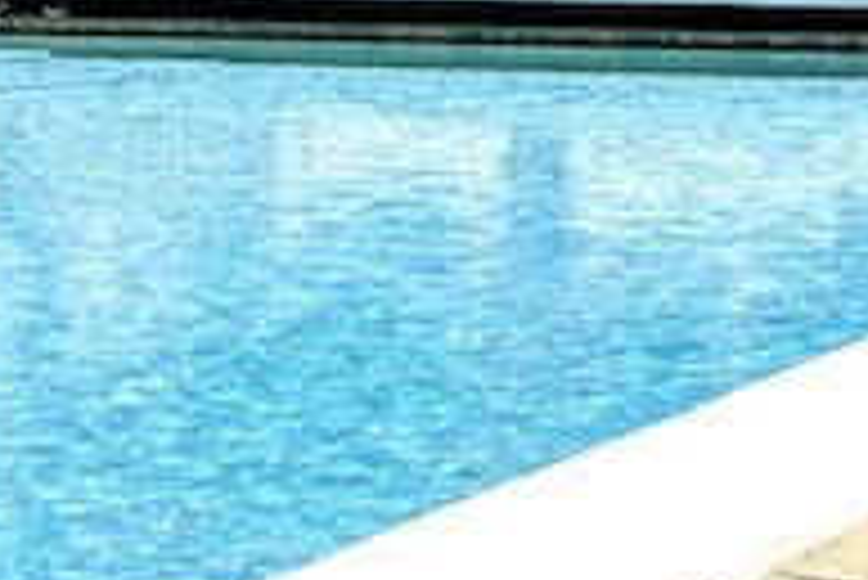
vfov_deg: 5.2
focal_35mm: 261
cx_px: 193
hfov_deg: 7.9
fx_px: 6298
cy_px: -396
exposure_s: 1/125
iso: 50
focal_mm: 28
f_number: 9
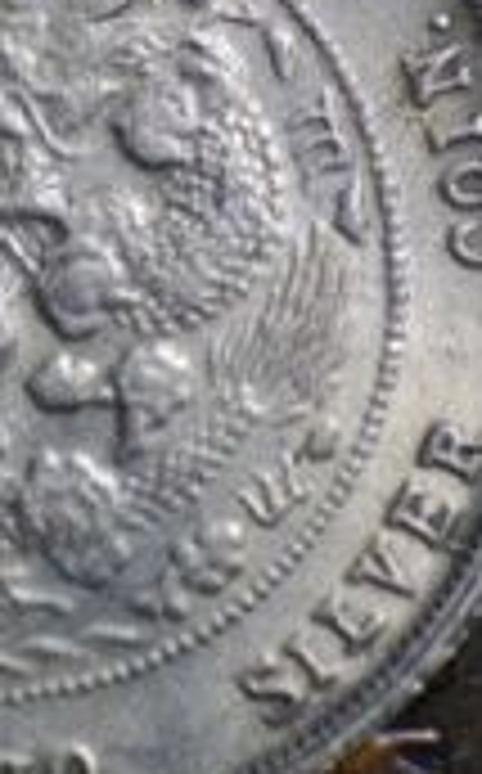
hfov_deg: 5.3
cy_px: 250
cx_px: 45
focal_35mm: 244
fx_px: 5156
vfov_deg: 8.6
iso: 500
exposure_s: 1/500
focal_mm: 55
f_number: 5.6
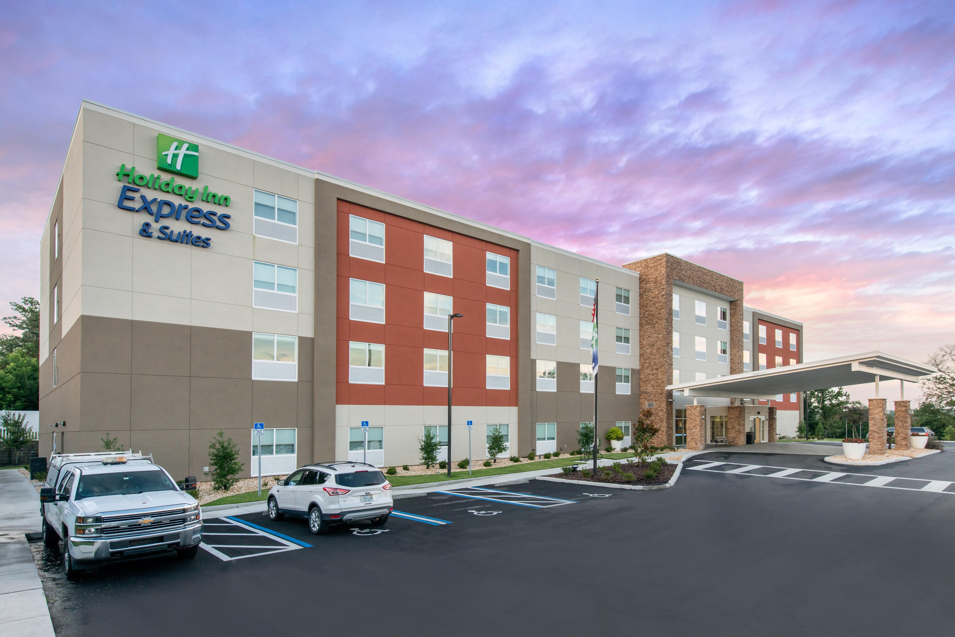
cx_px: 478
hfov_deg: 90.0
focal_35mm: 18
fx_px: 478
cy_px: 318
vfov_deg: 67.4
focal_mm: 18
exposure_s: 1/160
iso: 640
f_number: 8
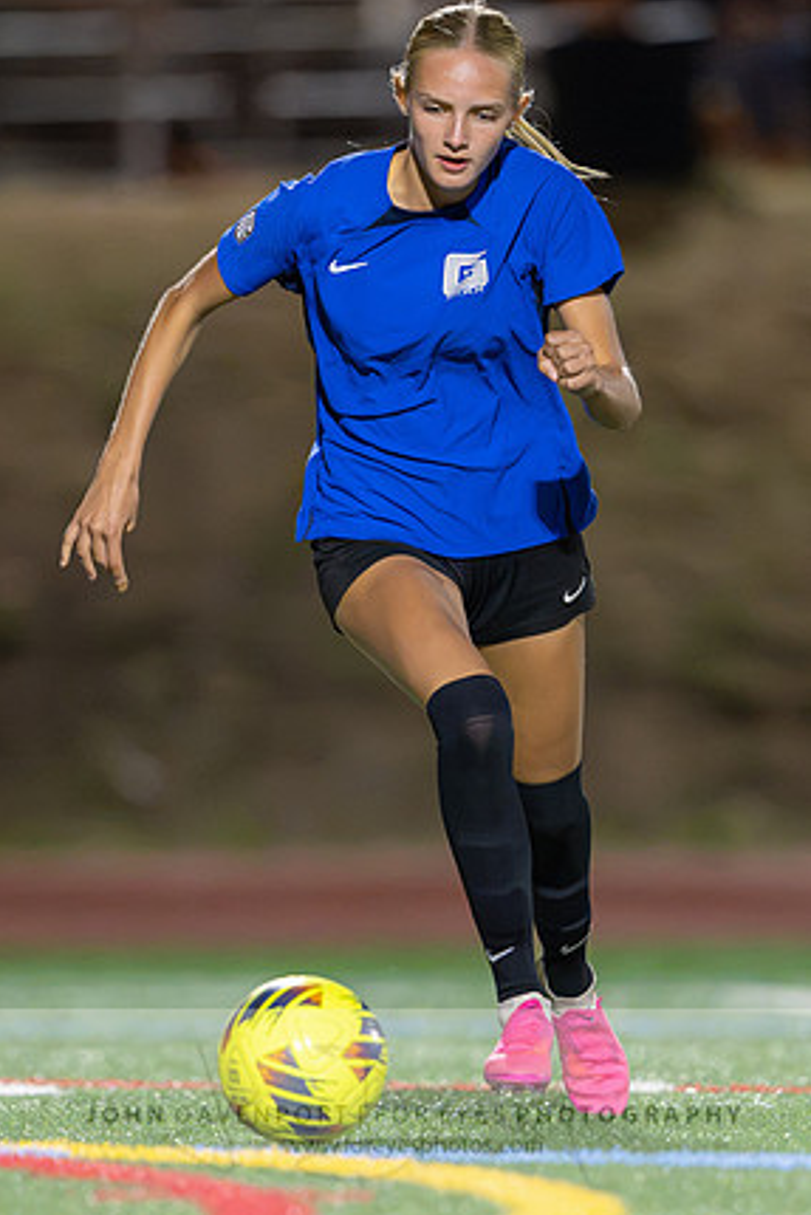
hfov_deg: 1.5
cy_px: 619
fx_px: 30116
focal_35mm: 892
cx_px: 457
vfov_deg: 2.3
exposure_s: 1/1000
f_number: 2.8
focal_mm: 400
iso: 11400
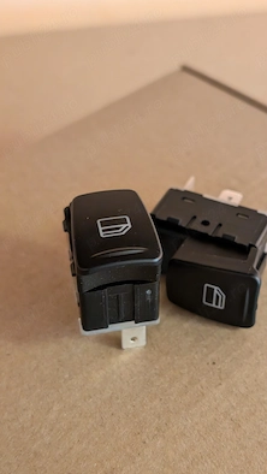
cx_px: 166
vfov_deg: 38.5
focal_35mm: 54
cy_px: 238
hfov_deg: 22.2
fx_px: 679
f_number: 1.68
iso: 702
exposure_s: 1/16.7
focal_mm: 6.9
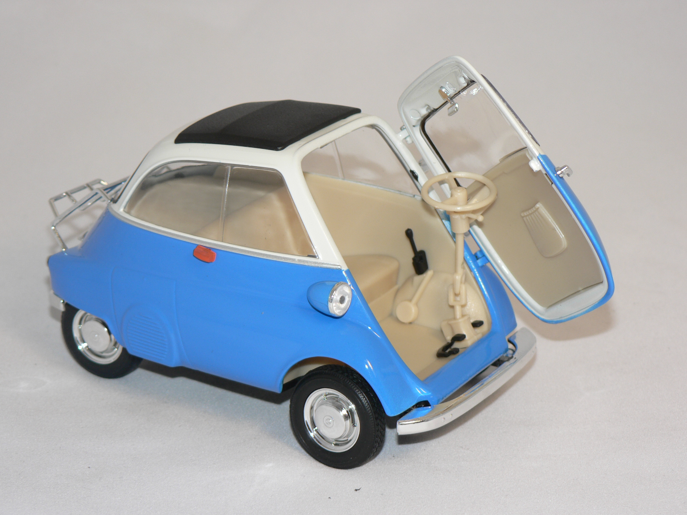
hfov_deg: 18.9
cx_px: 344
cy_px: 258
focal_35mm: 104
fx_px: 2064
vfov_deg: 14.2
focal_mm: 17.3
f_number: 3.2
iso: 80
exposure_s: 1/60
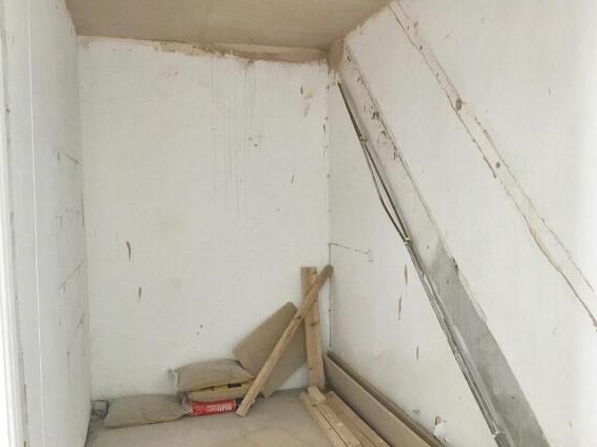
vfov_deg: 44.1
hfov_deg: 56.8
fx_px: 552
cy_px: 227
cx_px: 297
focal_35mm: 32
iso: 200
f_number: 2.4
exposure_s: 1/33
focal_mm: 3.3
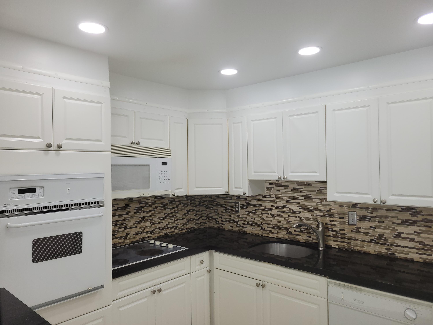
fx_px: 325
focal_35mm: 26
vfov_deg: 53.1
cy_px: 162
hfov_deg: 67.3
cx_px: 216
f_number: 1.8
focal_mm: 5.4
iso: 50
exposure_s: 1/120
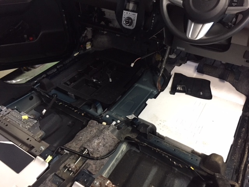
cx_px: 124
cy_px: 94
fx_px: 209
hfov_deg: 61.7
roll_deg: -0.3
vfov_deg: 48.2
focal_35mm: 29
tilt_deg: -41.5
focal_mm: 4.15
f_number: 2.2
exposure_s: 1/20
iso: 250
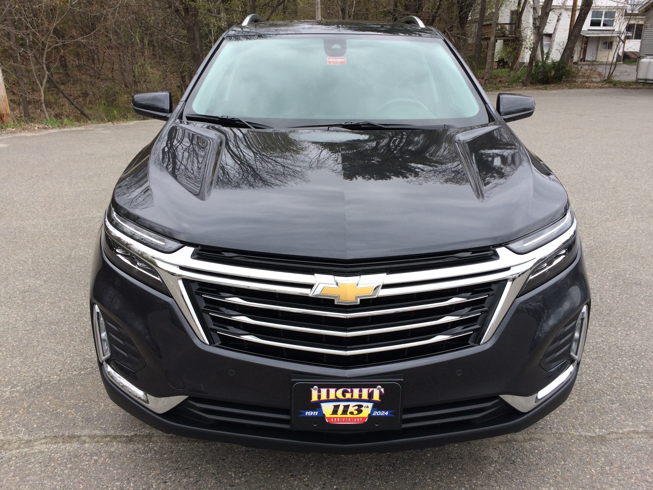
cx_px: 332
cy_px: 244
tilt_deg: -18.8
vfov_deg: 46.8
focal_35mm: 30
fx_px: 566
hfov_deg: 60.0
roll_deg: -1.0
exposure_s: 1/733
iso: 32
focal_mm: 4.15
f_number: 2.2
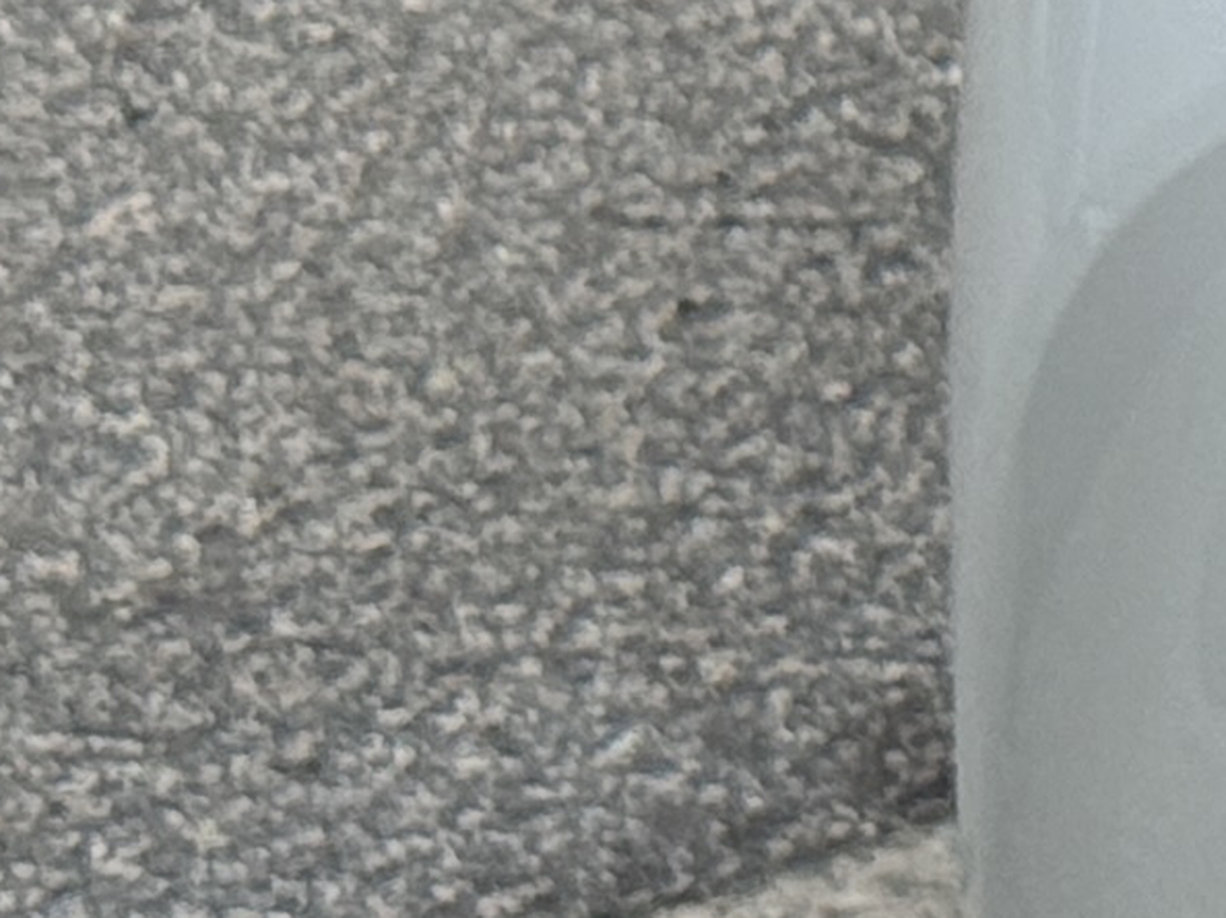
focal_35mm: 326
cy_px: -623
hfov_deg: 5.6
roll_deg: +0.9
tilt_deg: -10.9
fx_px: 11541
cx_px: 4101
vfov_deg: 4.5
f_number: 1.78
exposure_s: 1/2146
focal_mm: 6.76
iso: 64
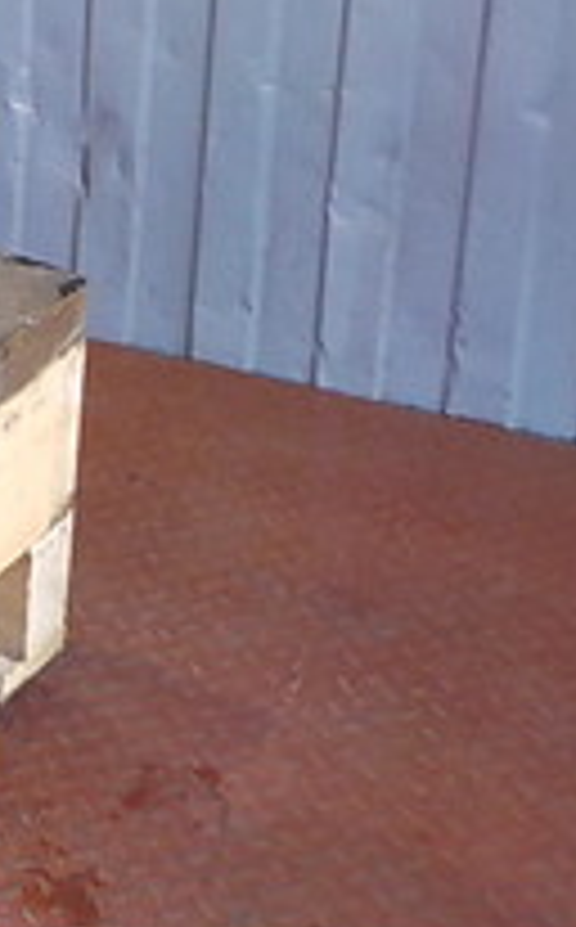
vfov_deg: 20.1
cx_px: -850
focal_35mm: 99
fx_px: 2497
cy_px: -90
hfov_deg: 10.9
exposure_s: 1/30
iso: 140
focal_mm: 4.1
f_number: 3.3
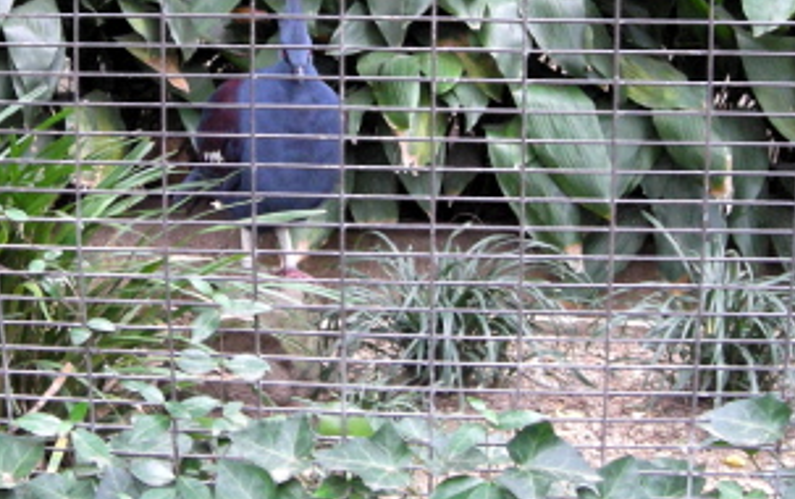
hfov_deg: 24.2
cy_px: 89
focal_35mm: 85
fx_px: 1843
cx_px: 270
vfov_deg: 15.3
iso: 200
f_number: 3.2
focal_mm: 6.3
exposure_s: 1/22.5
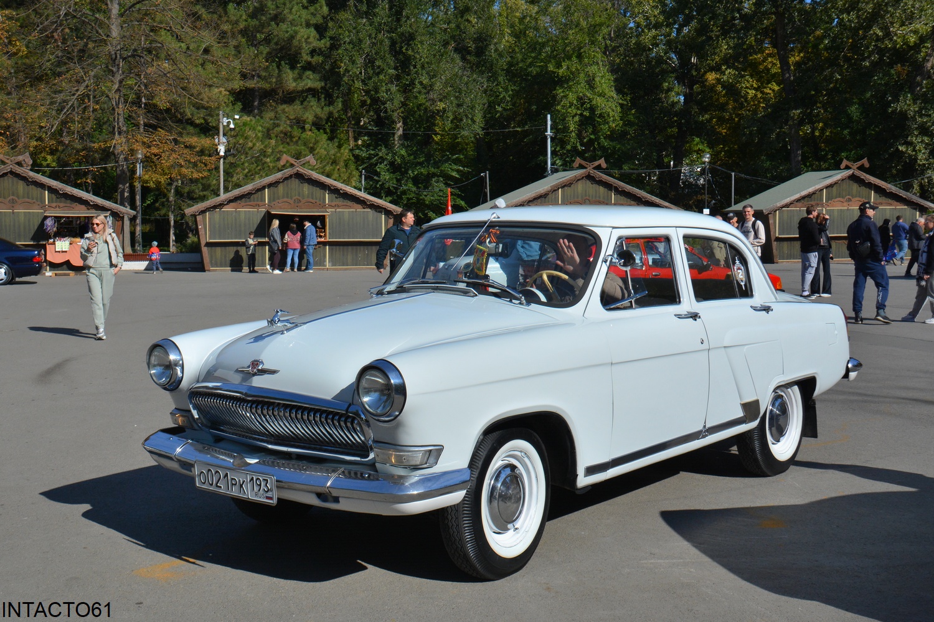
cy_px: 311
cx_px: 467
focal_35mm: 39
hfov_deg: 49.6
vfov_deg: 34.2
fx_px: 1011
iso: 320
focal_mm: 26
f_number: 8
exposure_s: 1/2000
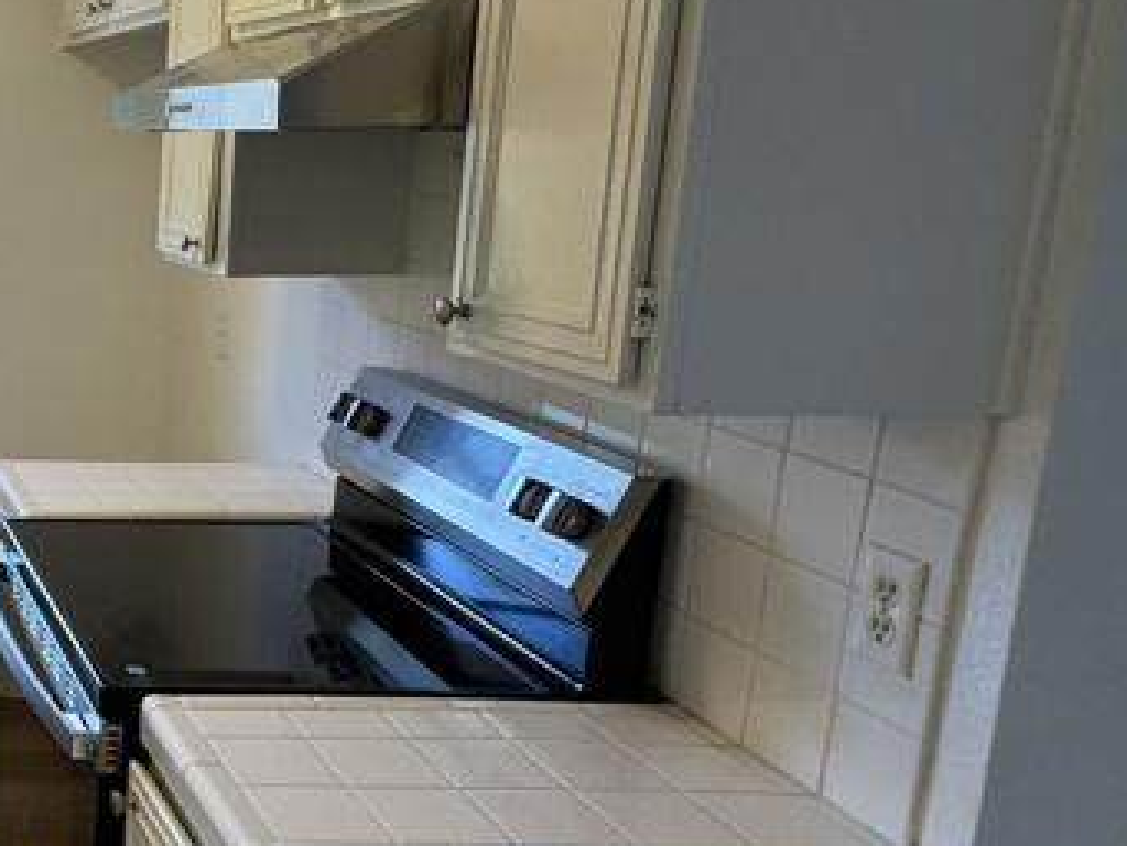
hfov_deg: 34.0
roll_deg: +0.6
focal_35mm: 42
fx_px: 1368
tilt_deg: -11.4
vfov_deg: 34.4
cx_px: -294
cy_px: 400
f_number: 2.2
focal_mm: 2.22
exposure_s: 1/120
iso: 200
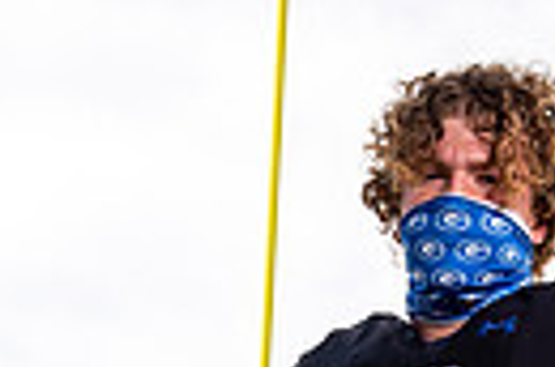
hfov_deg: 18.3
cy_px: 888
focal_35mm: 111
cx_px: 418
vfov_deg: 10.5
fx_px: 1707
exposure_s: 1/125
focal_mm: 32
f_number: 10
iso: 100
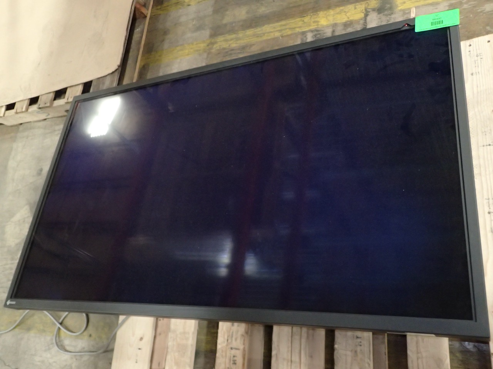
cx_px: 246
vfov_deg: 46.8
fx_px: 427
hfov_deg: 60.0
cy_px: 184
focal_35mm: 30
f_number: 2.3
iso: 800
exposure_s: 1/25
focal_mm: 5.5
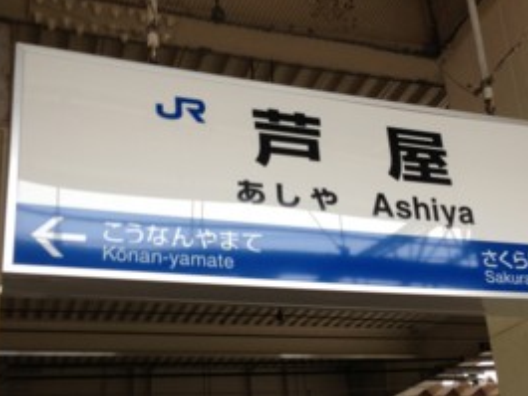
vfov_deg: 26.1
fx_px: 855
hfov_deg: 34.2
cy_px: 233
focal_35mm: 56
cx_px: 325
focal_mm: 4.13
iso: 50
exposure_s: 1/121
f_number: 2.4
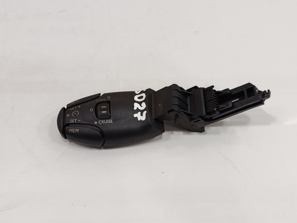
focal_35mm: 31
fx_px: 266
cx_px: 148
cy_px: 112
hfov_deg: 58.4
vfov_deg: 45.4
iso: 890
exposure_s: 1/100
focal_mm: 5.24
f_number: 1.7
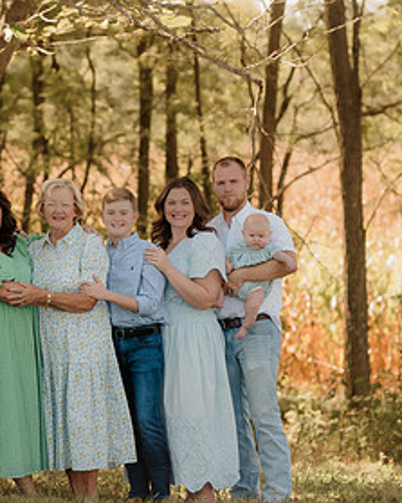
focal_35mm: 169
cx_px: -90
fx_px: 2515
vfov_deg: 11.4
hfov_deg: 9.0
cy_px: 262
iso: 200
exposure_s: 1/500
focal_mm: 85
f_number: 2.8
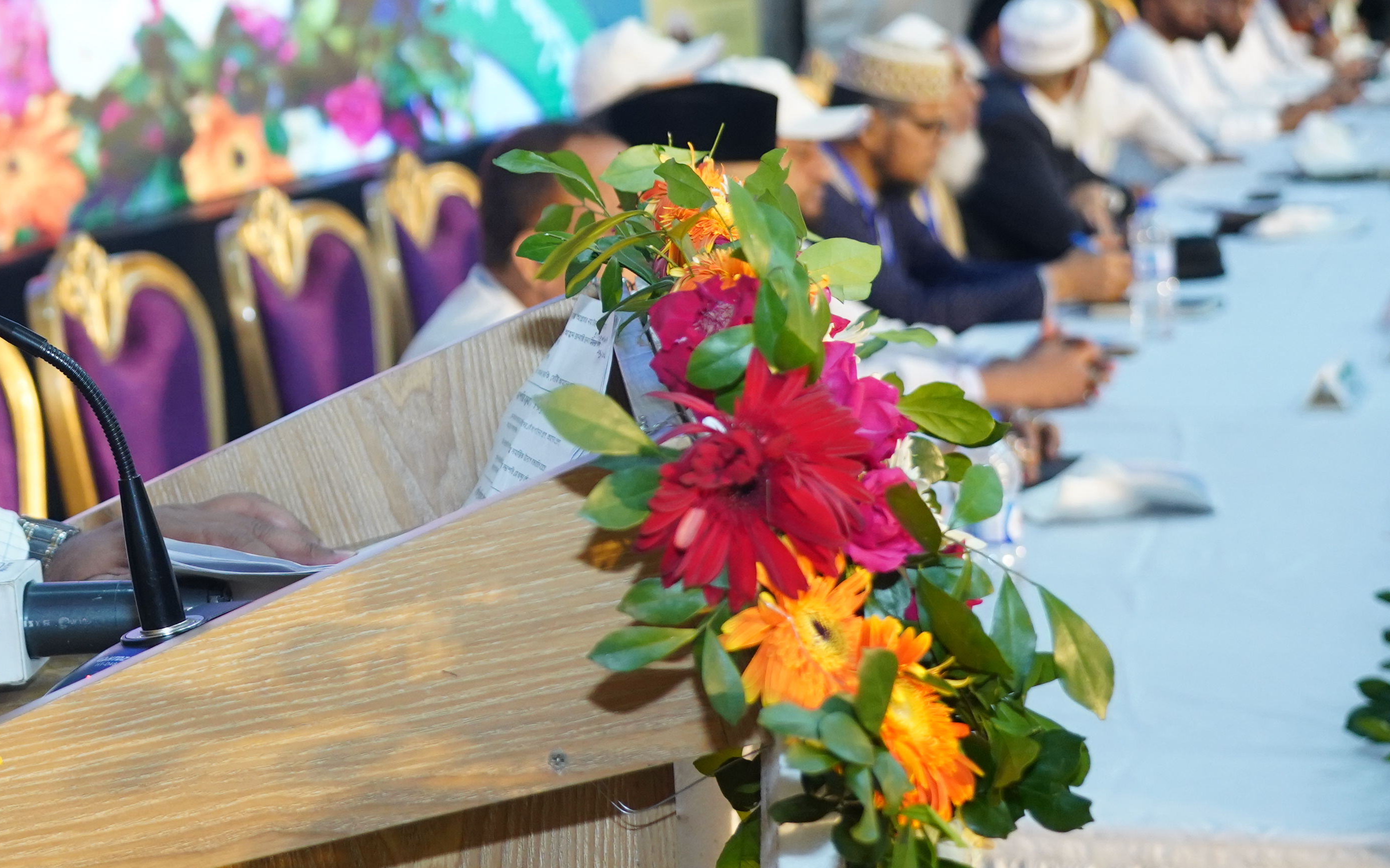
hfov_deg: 25.7
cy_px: 100
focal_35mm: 77
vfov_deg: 16.7
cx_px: 62
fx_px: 2917
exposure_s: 1/125
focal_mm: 35
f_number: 4
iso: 2000
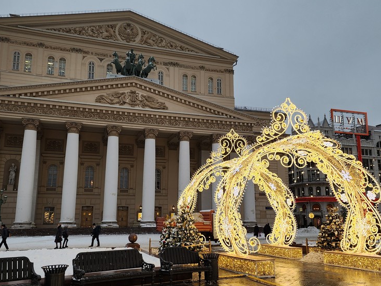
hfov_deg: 69.4
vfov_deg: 54.9
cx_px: 192
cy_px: 145
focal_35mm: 25
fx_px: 275
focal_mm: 6.4
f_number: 1.8
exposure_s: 1/180
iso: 50
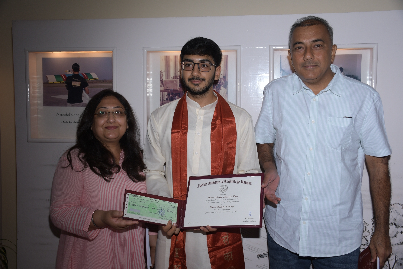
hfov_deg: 49.6
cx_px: 202
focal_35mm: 39
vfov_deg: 34.2
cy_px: 134
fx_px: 437
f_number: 5.6
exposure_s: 1/125
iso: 200
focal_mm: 26
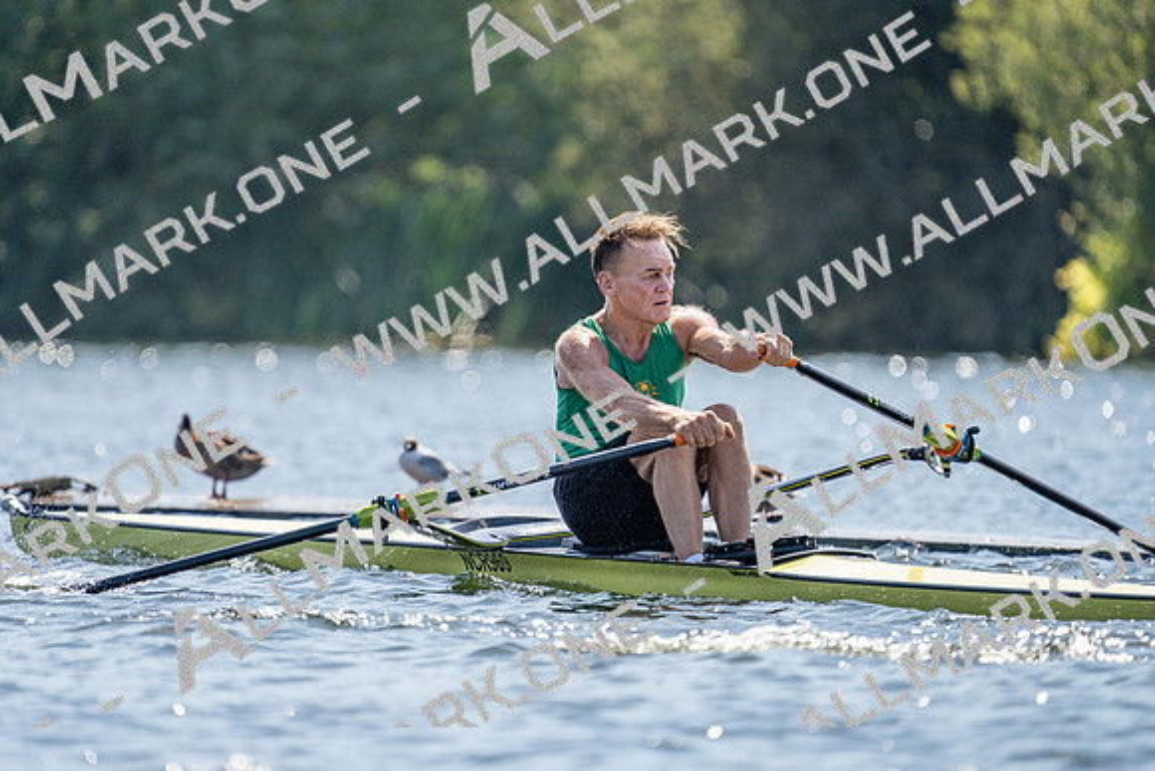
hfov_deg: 3.4
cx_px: 578
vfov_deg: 2.3
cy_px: 386
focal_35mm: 600
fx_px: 19254
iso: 400
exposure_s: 1/2000
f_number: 6.3
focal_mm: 600
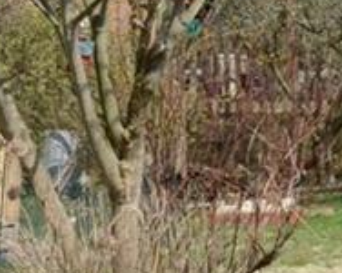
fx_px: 2012
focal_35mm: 199
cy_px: 10
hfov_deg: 9.3
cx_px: 588
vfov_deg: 7.7
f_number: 18
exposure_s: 1/1250
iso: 3200
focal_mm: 26
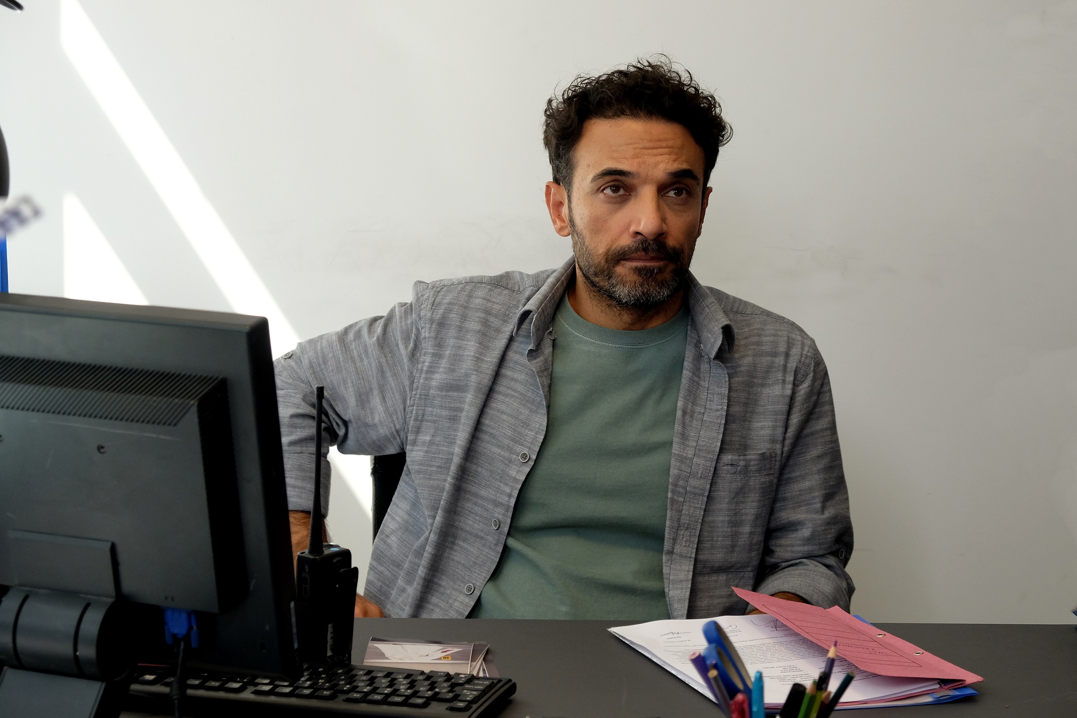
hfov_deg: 24.5
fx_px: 2483
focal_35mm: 83
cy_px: 359
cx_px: 538
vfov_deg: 16.5
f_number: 5.6
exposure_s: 1/125
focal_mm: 55
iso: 1000
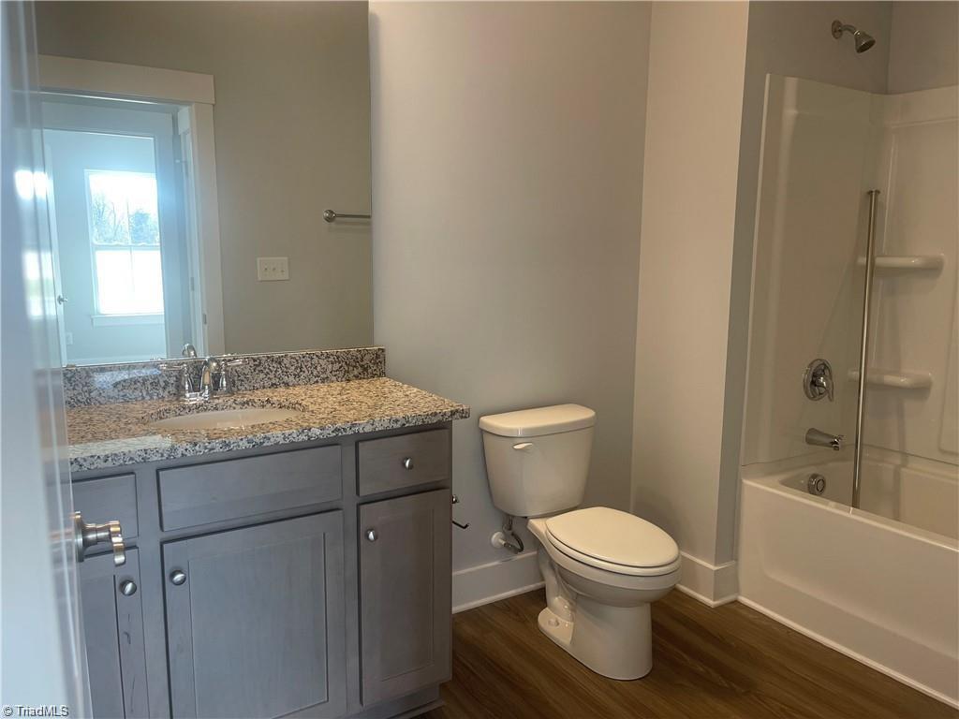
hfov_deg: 69.4
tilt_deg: -9.2
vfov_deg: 54.9
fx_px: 693
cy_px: 360
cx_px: 480
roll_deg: -0.6
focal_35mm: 25
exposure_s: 1/120
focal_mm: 5.1
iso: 100
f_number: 1.6
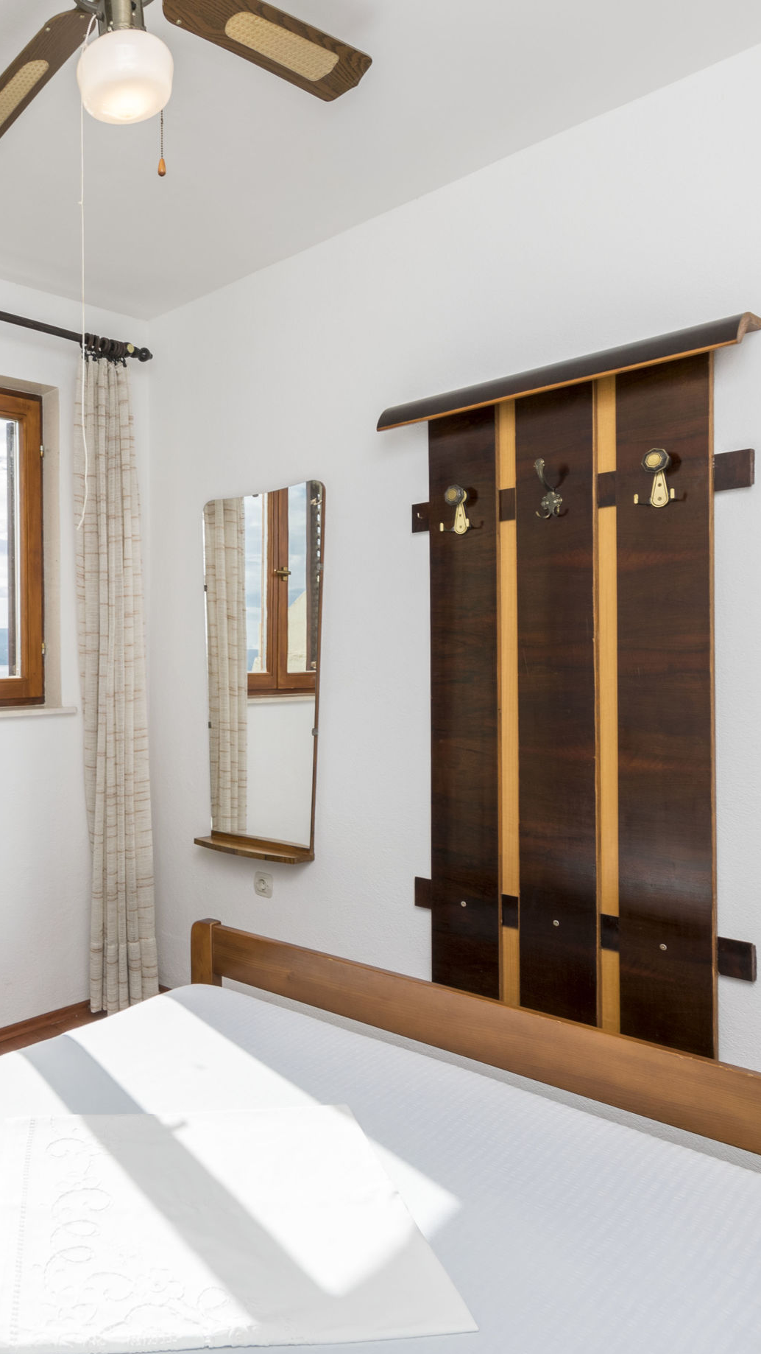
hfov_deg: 44.5
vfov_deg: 76.3
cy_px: 664
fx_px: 861
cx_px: 115
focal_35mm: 24
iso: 100
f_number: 8
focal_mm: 10
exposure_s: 1/160
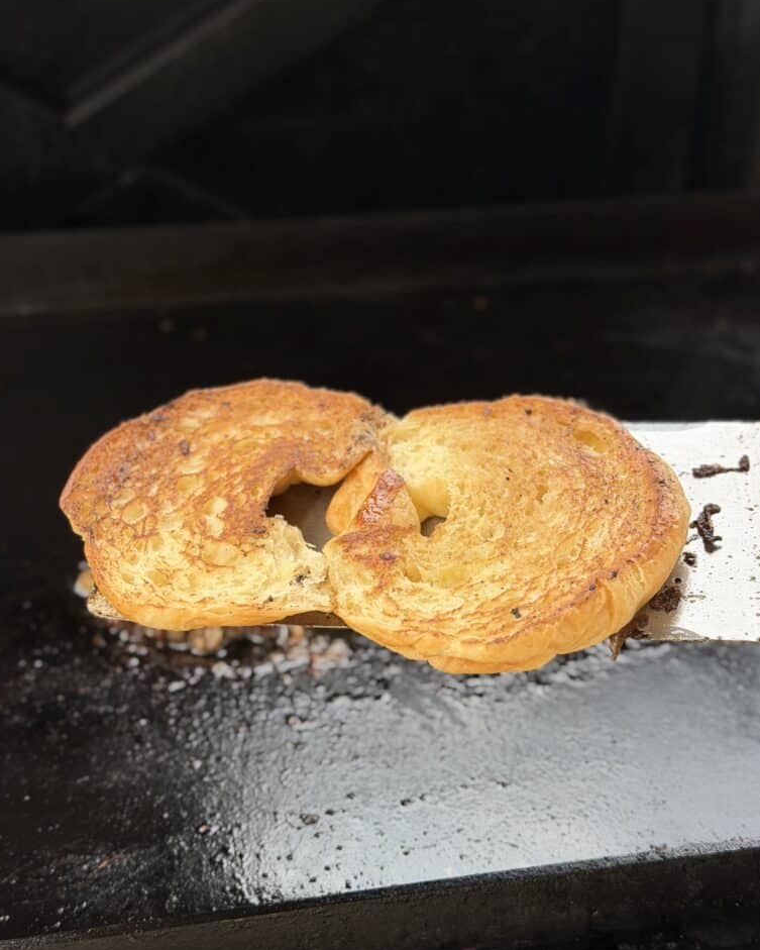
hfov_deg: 29.7
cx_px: 379
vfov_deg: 36.6
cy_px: 446
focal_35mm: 51
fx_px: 1434
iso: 64
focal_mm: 6.76
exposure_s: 1/1264
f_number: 1.78
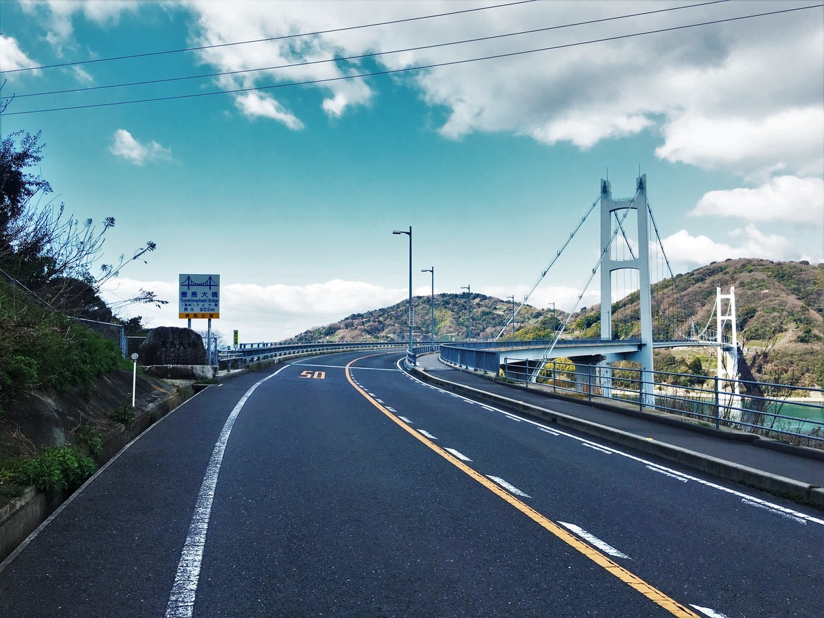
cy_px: 309
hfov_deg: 61.7
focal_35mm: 29
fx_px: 690
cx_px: 412
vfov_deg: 48.2
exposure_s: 1/1374
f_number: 2.2
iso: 25
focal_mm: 4.15
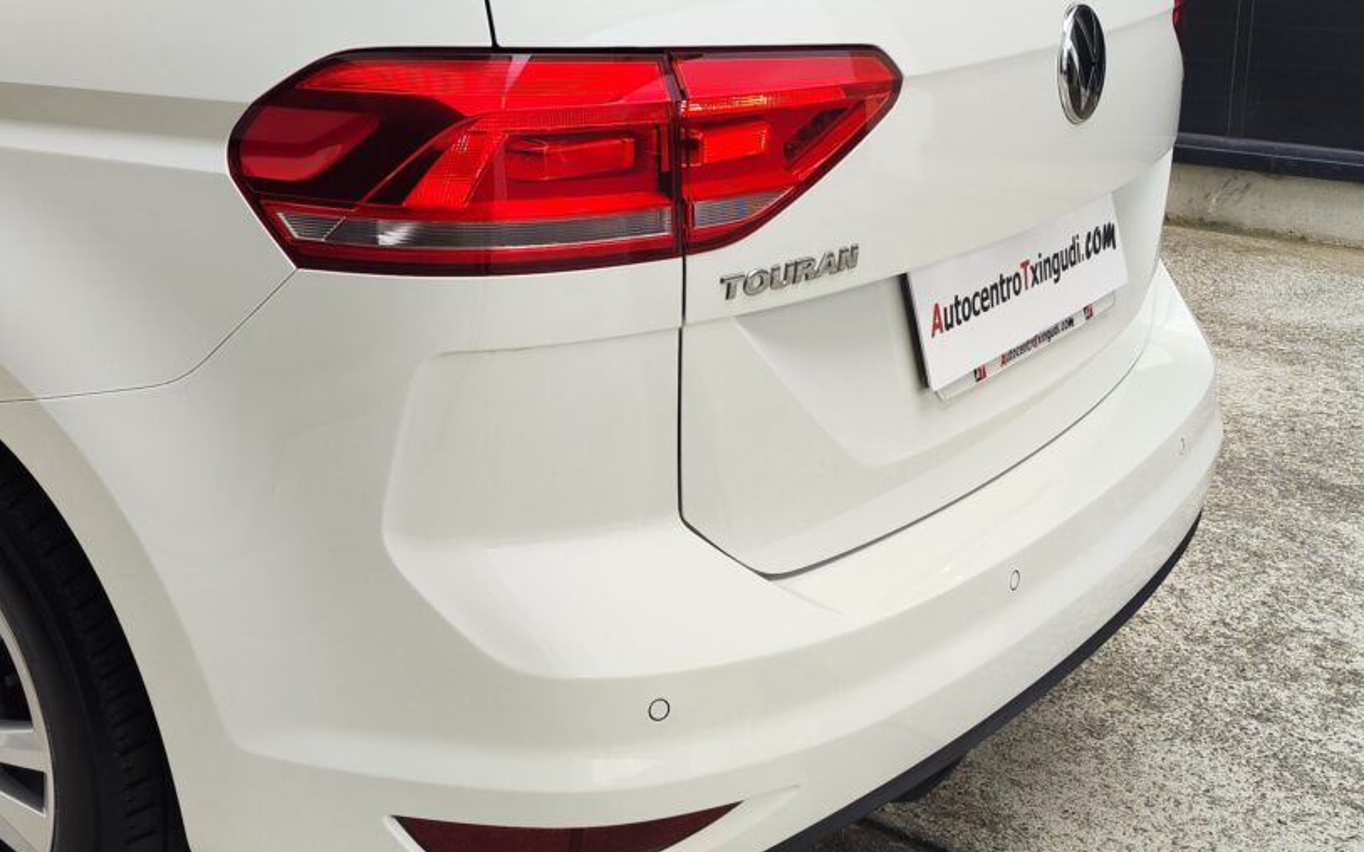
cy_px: 117
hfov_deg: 39.6
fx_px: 1784
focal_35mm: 48
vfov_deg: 26.2
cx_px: 215
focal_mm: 7.01
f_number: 1.69
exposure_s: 1/100
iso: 67
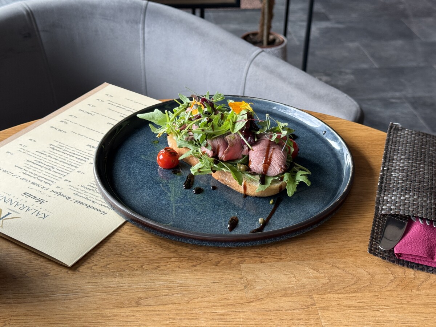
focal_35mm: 48
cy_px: 164
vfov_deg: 30.3
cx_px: 218
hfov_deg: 39.7
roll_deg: -1.0
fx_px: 605
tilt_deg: -32.3
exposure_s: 1/100
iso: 100
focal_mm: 6.76
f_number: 1.78
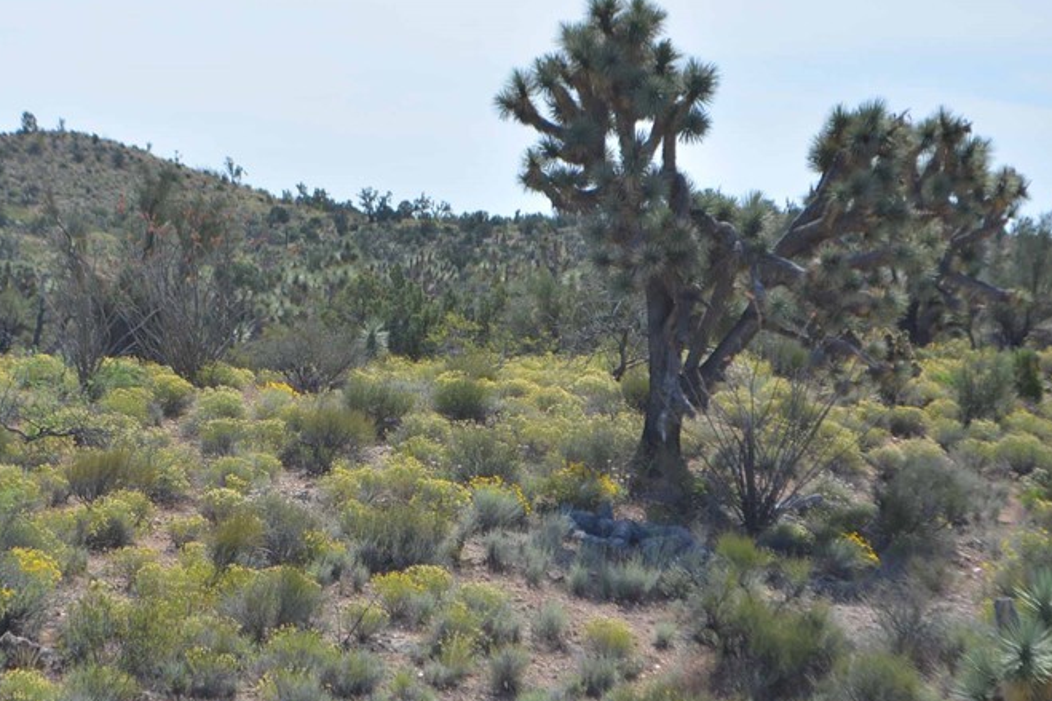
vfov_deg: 10.1
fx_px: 3968
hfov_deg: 15.0
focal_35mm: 136
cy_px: 383
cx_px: 252
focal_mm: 55
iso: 400
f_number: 7.1
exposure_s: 1/1600
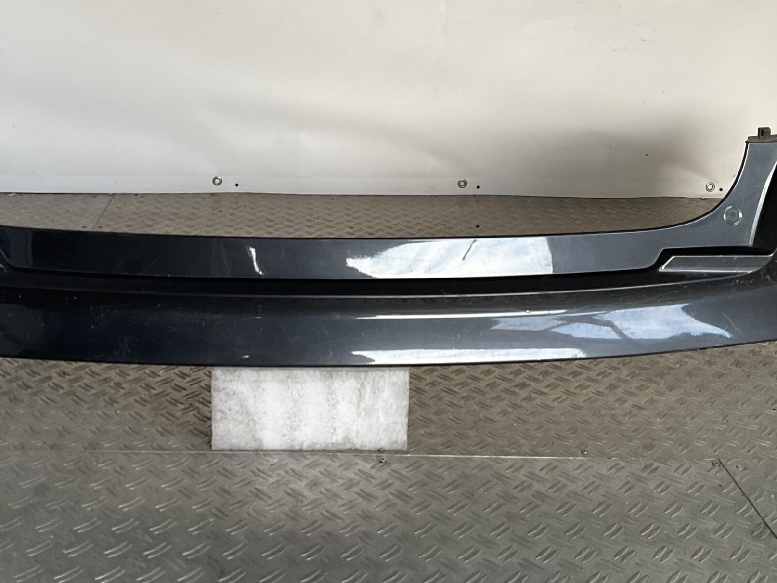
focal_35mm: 46
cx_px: 325
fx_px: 1032
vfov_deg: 30.8
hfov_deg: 41.1
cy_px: 122
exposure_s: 1/100
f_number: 1.8
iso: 40
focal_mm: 3
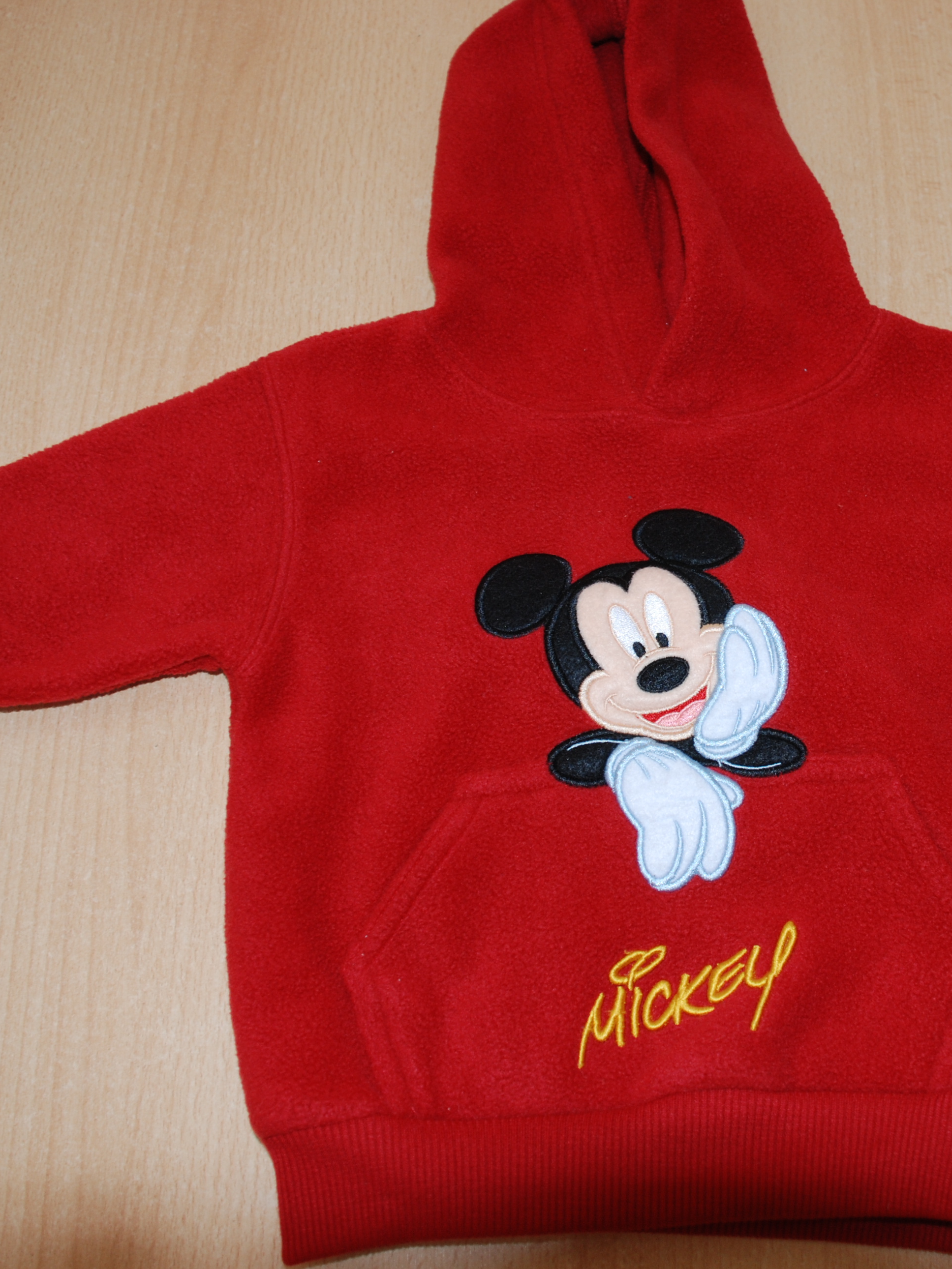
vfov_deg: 47.9
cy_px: 633
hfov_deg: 36.2
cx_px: 686
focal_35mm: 39
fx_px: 1430
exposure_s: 1/60
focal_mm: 18
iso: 200
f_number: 3.5
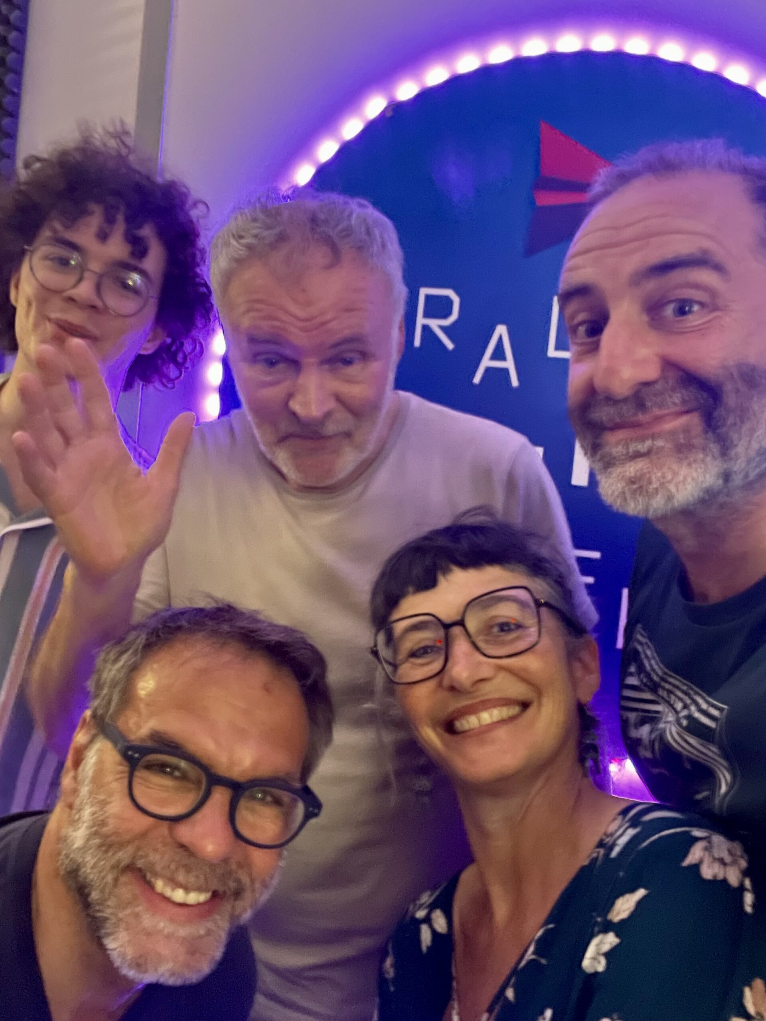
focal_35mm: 30
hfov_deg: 46.8
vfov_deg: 60.0
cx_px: 383
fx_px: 885
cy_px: 510
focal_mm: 2.71
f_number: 2.2
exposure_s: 1/14
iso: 1250
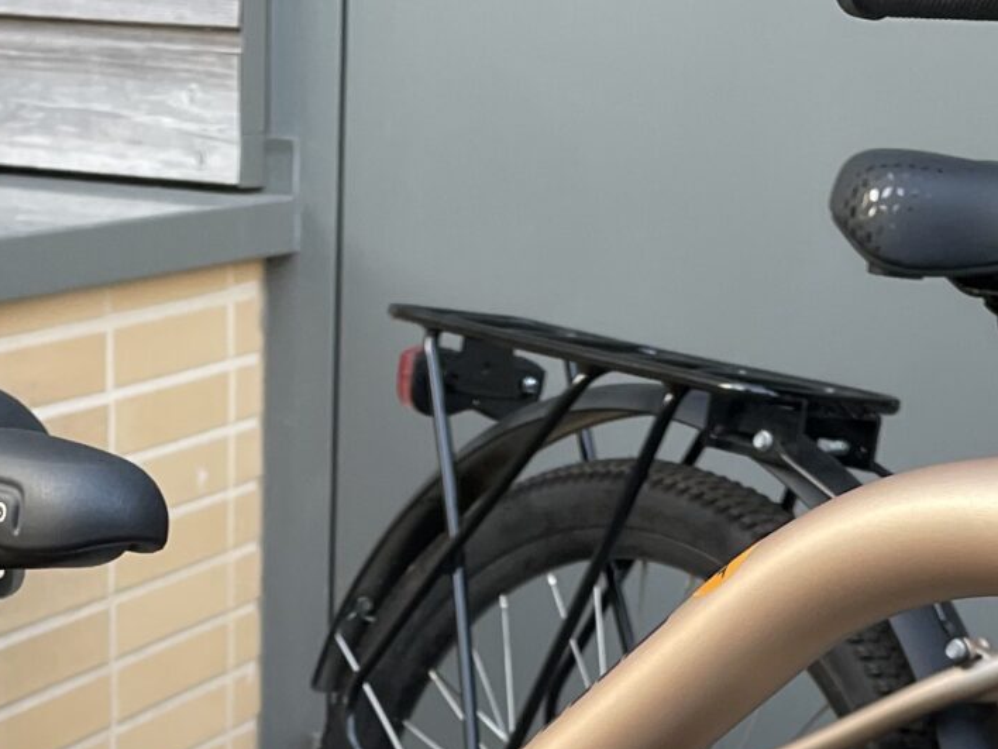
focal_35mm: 94
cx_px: 481
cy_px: 1016
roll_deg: -2.6
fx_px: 2710
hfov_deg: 20.9
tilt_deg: -18.9
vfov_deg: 14.9
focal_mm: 4.2
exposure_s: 1/117
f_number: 1.6
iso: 125
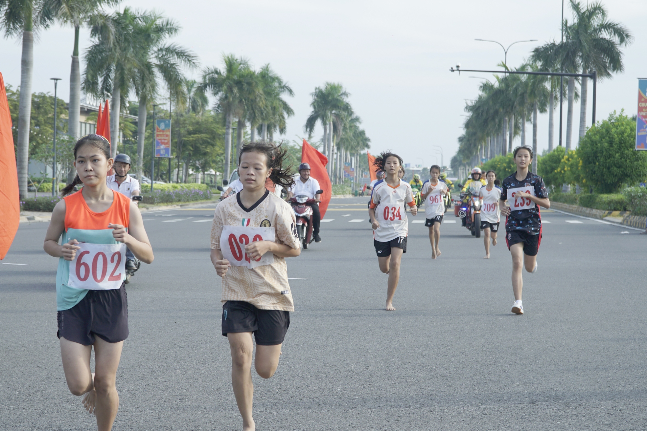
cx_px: 289
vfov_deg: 17.5
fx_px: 1402
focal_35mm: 78
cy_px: 244
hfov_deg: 26.0
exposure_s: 1/320
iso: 125
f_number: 5
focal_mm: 40
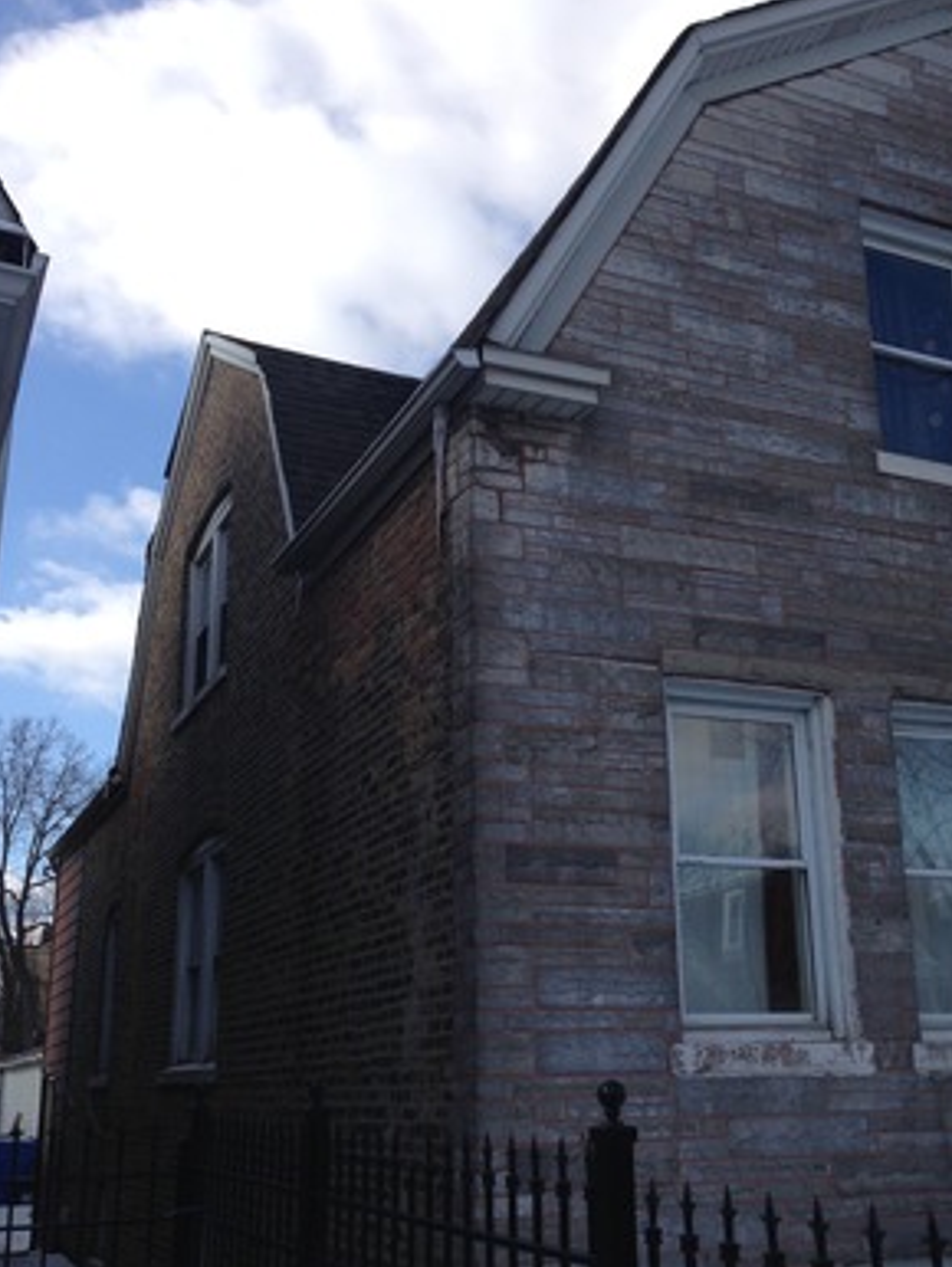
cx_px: 584
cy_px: 640
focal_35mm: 41
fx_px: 1502
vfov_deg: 45.7
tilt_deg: +17.3
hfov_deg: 35.0
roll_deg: +1.4
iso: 50
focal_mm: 4.12
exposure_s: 1/1355
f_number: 2.4
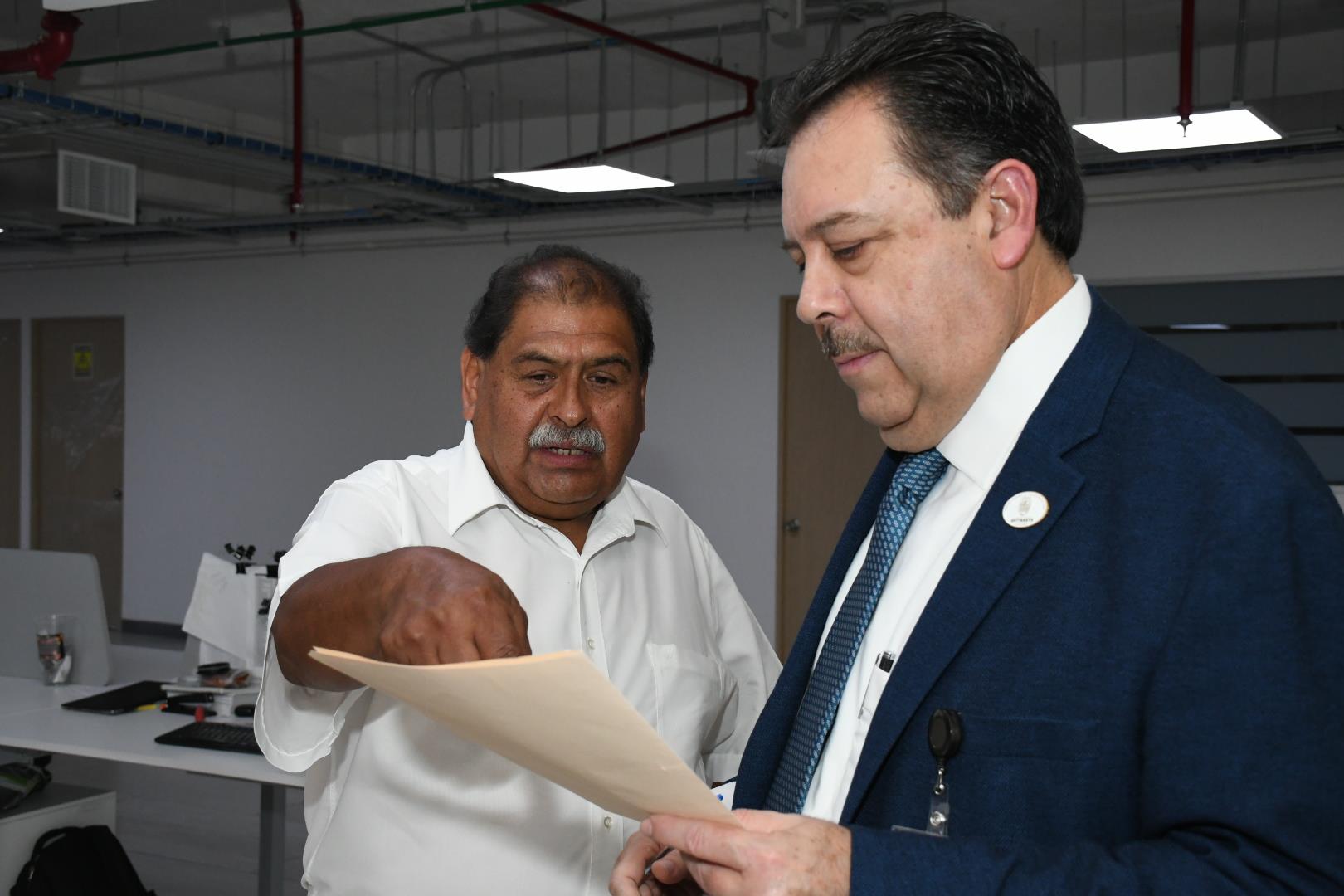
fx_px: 1680
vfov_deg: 29.9
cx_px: 672
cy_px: 448
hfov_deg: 43.6
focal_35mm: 45
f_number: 6.3
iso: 2000
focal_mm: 30
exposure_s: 1/200
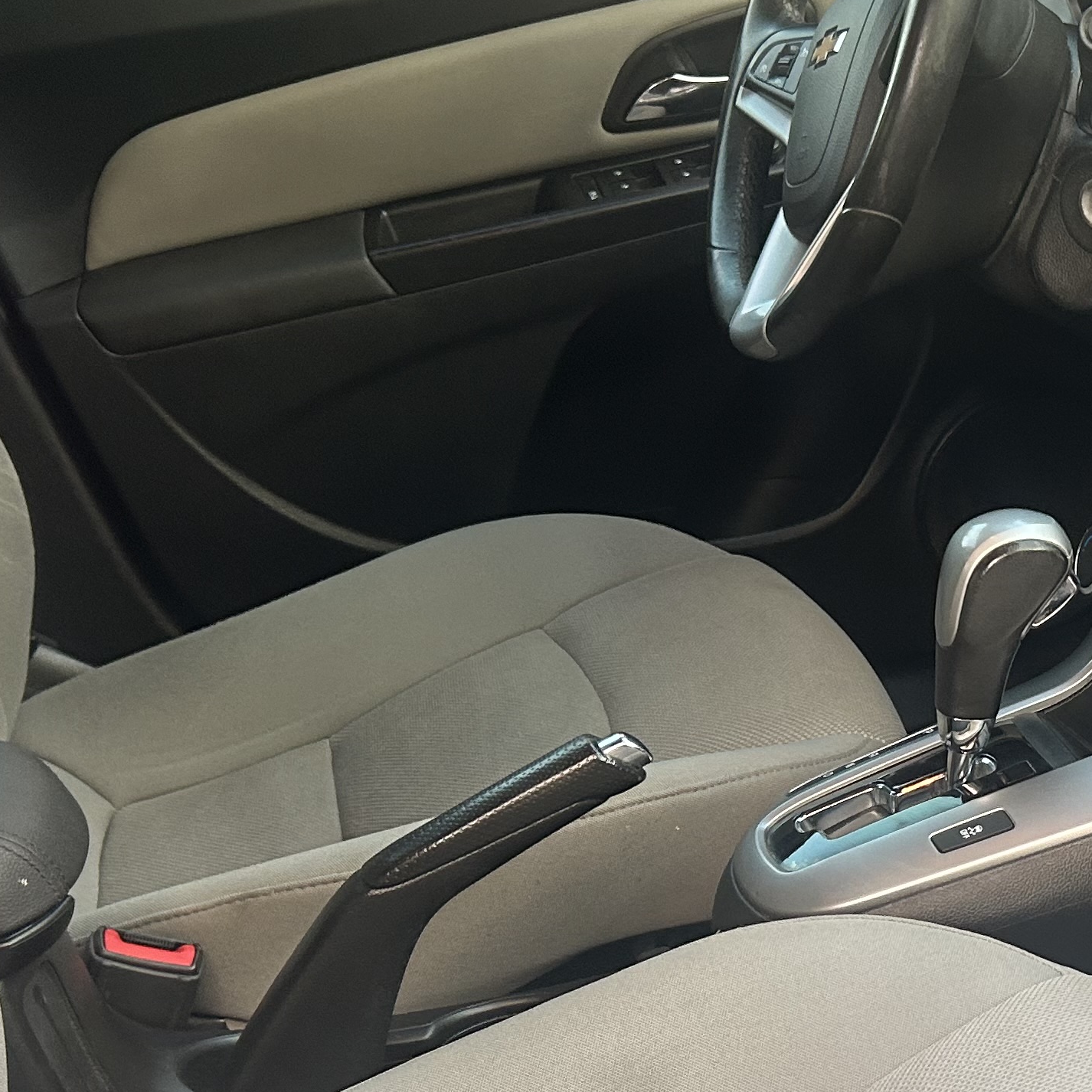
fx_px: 2320
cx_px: 1156
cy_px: 789
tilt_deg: -23.6
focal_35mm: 65
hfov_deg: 24.9
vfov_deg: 26.2
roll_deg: -1.3
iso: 125
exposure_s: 1/64
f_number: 1.5
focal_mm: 5.7
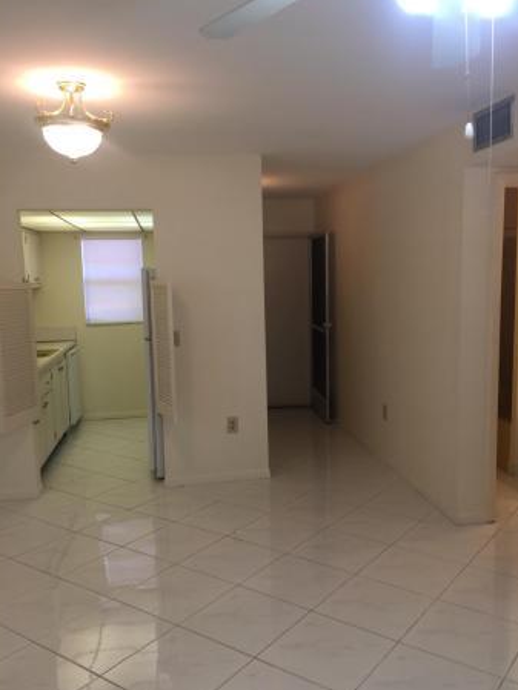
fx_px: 618
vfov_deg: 58.3
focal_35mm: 31
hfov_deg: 45.5
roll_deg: +2.1
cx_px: 264
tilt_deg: -7.3
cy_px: 357
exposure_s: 1/40
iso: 32
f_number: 2.2
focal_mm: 4.15
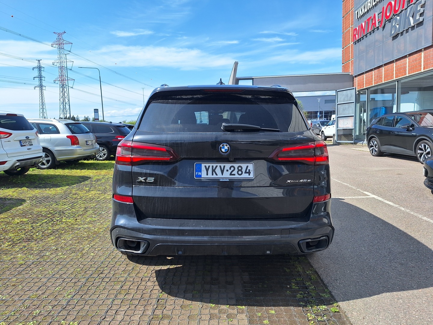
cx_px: 216
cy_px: 162
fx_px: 288
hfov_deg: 73.9
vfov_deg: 58.9
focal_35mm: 23
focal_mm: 5.54
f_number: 1.8
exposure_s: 1/2571
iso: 40
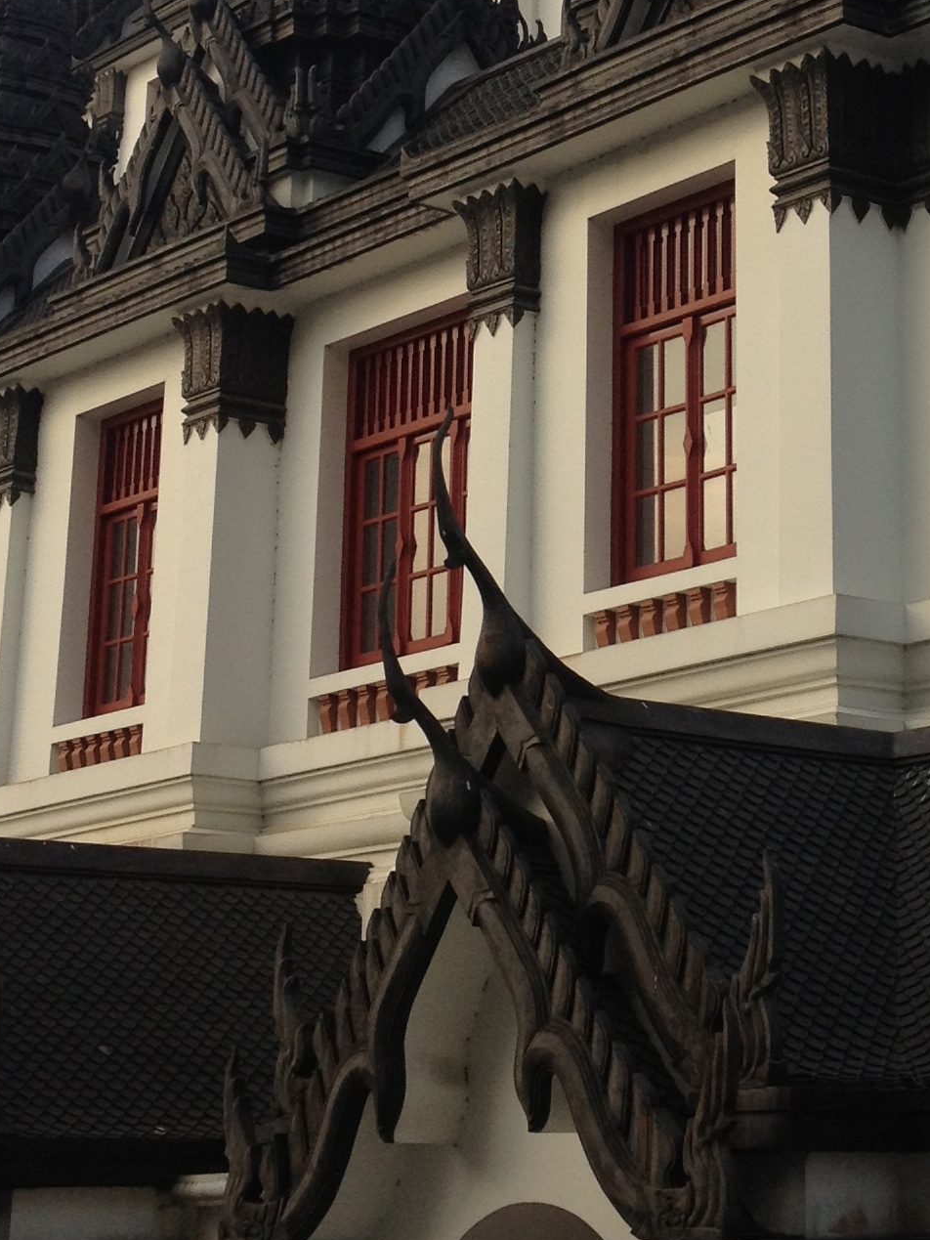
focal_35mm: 90
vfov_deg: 21.6
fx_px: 3223
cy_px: 330
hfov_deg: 16.2
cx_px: 808
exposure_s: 1/905
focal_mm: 4.28
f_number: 2.4
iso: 64
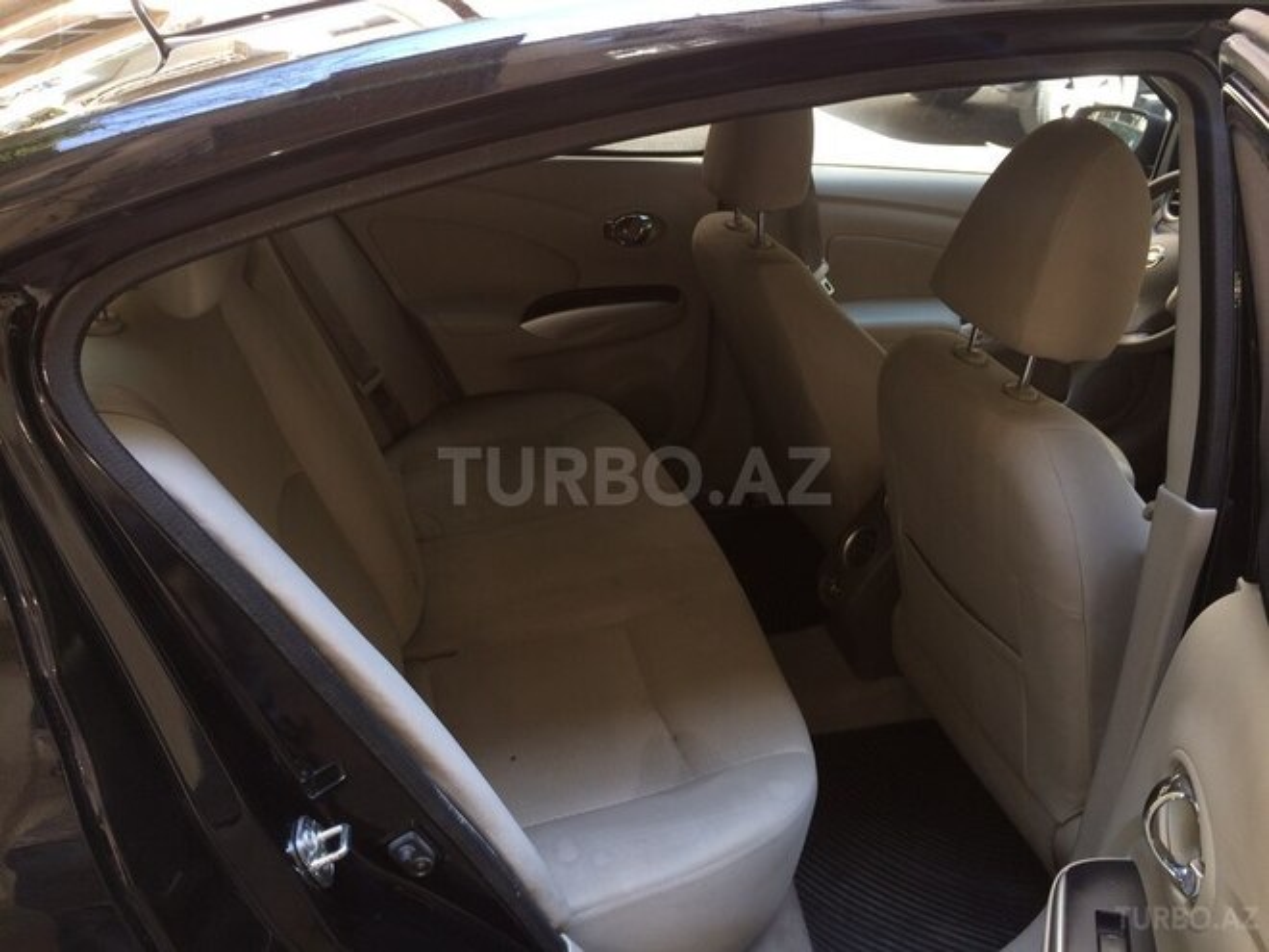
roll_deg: -2.7
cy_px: 476
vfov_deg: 48.2
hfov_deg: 61.7
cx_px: 634
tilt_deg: -27.7
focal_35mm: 29
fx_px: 1063
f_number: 2.2
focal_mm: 4.15
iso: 32
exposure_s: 1/45
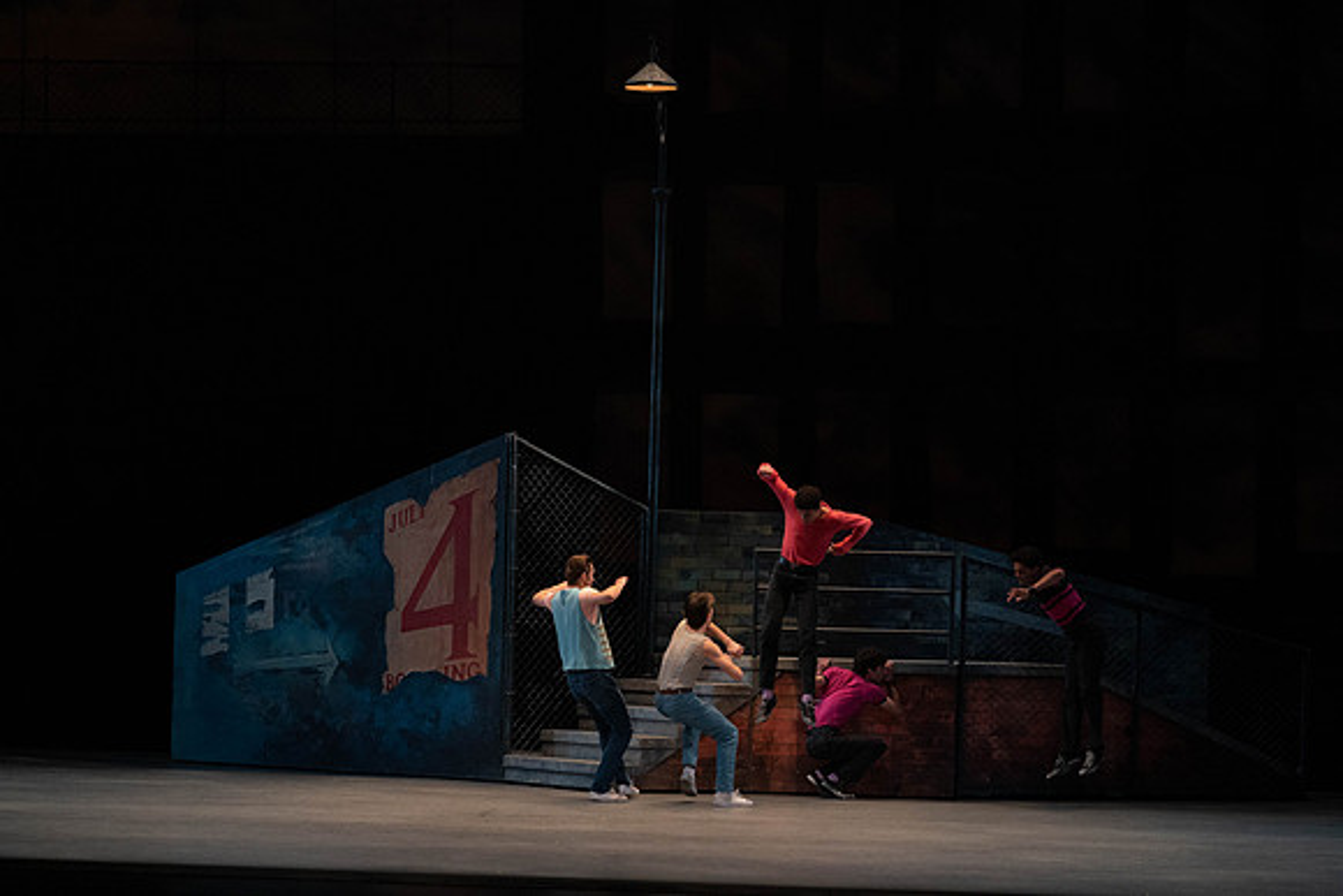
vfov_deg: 13.0
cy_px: 448
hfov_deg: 19.5
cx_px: 672
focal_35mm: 105
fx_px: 3918
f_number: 4.5
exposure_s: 1/400
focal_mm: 105
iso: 3200
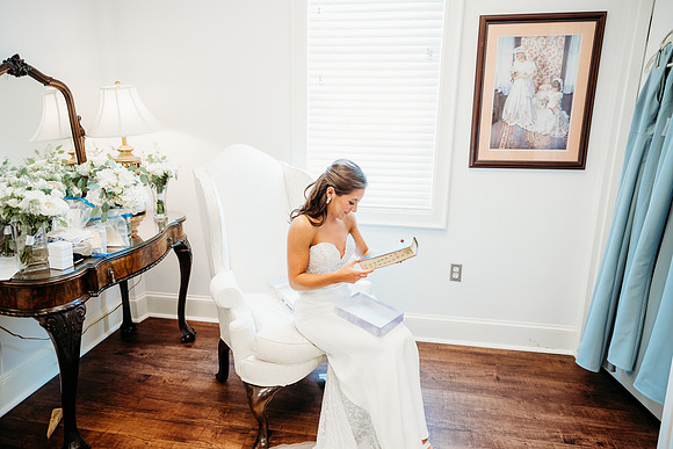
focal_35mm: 24
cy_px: 224
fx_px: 449
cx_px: 336
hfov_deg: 73.7
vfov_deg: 53.2
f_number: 2.5
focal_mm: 24
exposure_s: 1/160
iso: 320
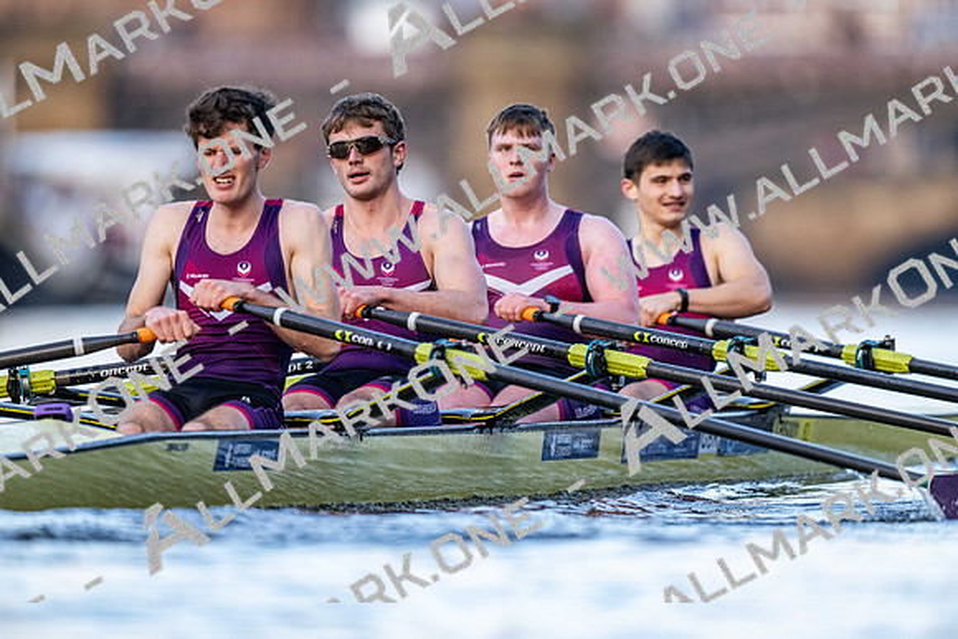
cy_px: 320
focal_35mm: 600
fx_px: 15970
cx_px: 479
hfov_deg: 3.4
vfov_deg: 2.3
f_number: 4
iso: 2000
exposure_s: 1/2500
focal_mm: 600
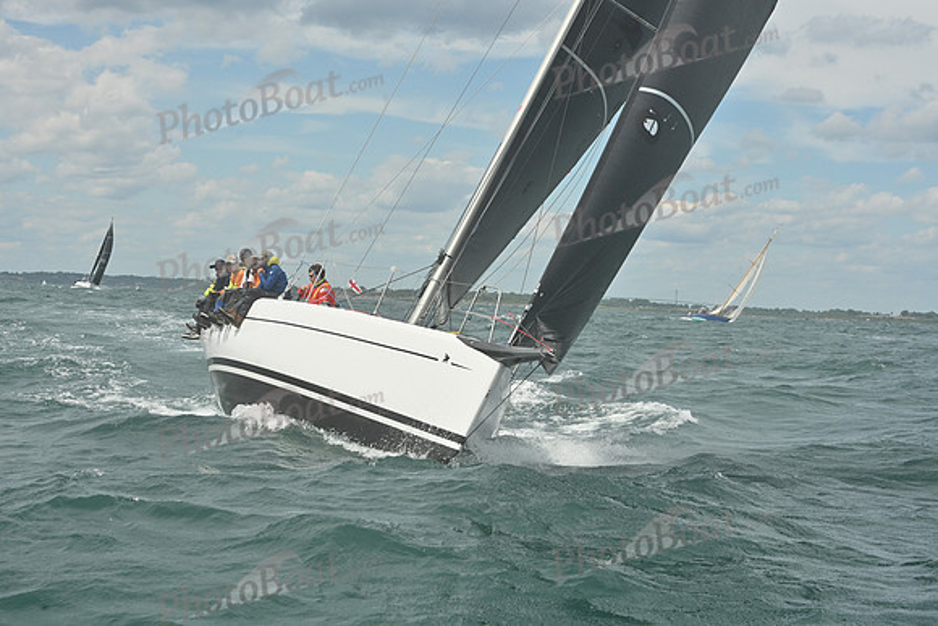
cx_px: 469
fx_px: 1824
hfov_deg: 28.8
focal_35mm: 70
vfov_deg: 19.5
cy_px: 313
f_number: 11
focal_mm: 70
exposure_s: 1/1250
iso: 320
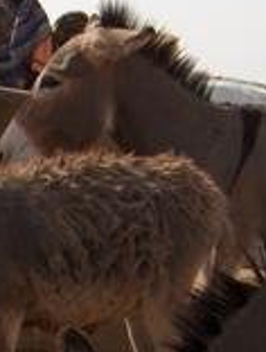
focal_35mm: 125
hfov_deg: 11.7
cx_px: -53
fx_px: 1274
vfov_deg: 15.1
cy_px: 431
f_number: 4.8
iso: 100
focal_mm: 8
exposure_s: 1/794
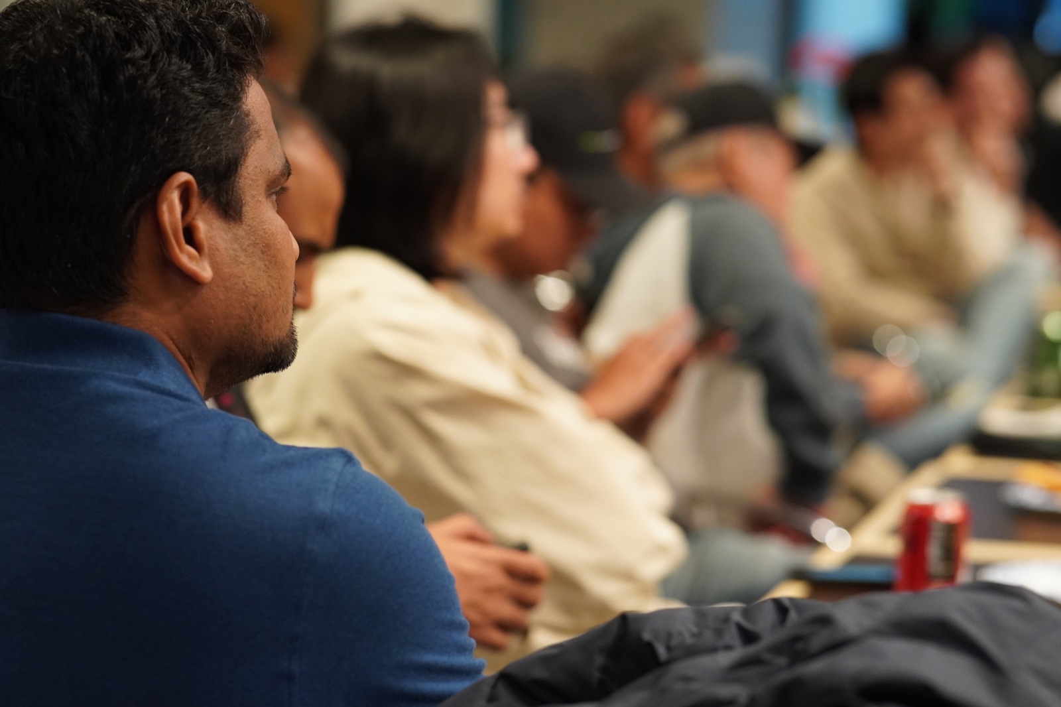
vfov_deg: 12.2
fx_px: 3315
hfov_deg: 18.2
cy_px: 354
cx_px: 530
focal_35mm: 112
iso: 1600
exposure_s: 1/160
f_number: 2.5
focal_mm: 75
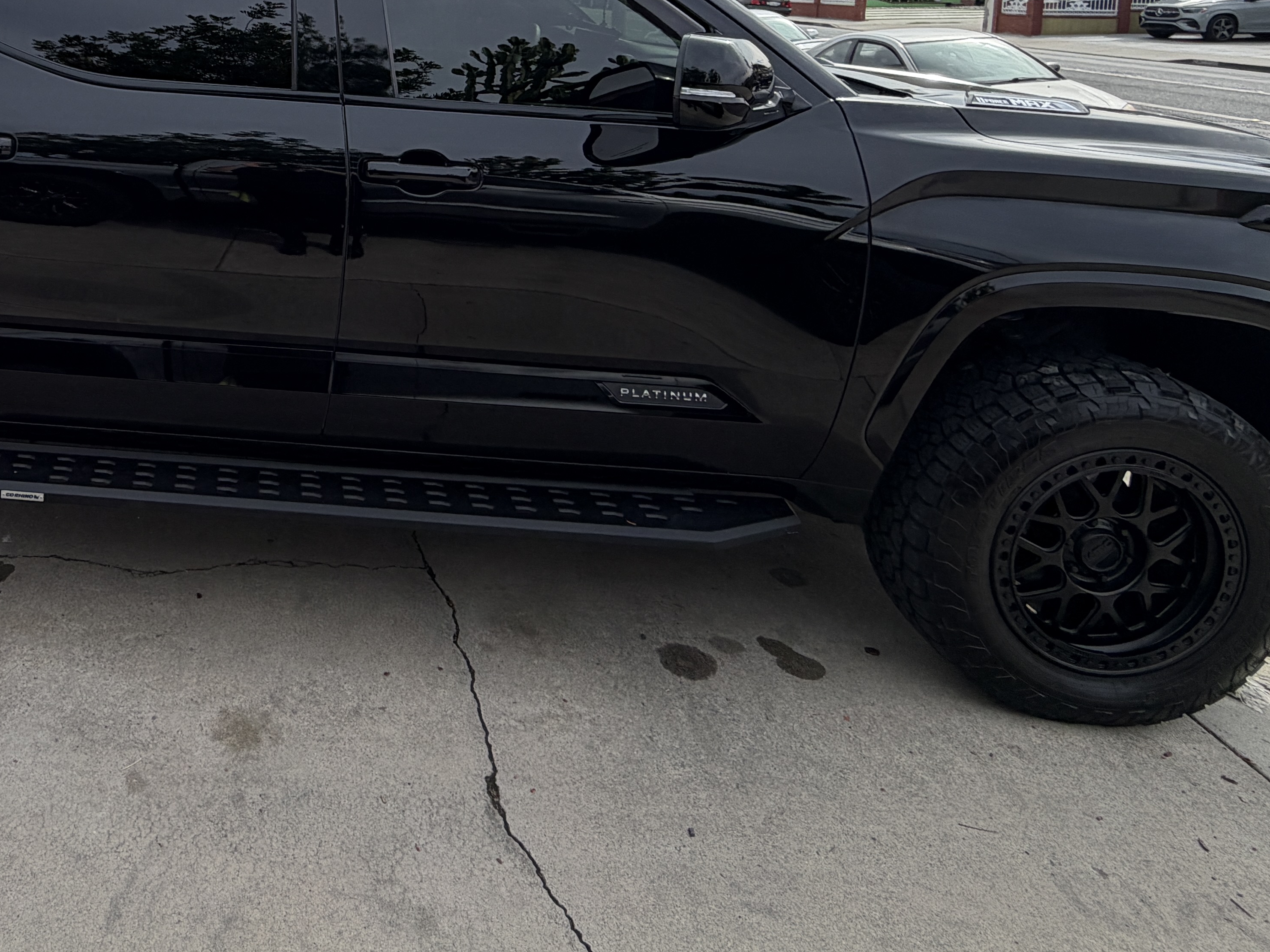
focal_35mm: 27
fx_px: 991
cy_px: 64
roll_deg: -0.3
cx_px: 233
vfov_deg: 45.6
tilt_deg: -5.0
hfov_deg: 59.6
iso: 25
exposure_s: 1/914
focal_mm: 2.22
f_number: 2.2
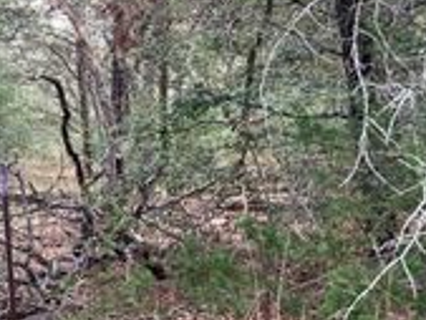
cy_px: 236
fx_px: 1022
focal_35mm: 83
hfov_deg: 22.0
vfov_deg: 17.7
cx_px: -63
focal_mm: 3.99
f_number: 1.8
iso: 32
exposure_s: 1/121
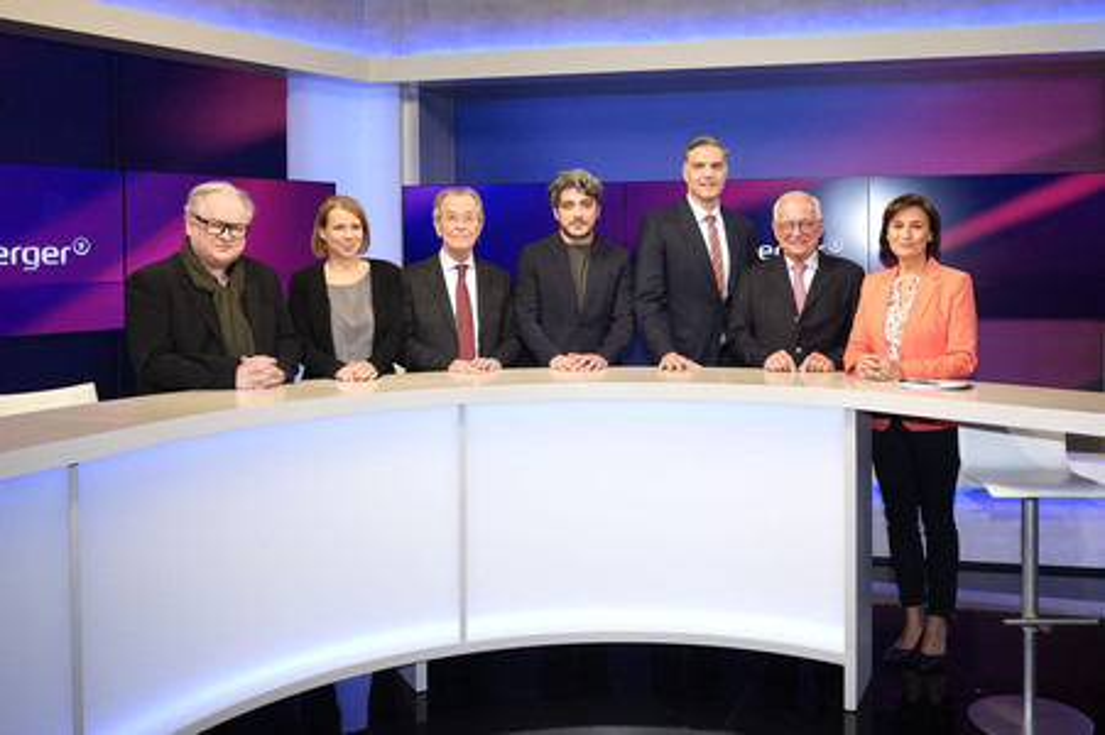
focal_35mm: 28
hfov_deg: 65.5
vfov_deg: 46.3
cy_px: 368
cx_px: 552
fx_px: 859
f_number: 5
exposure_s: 1/125
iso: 2000
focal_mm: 28
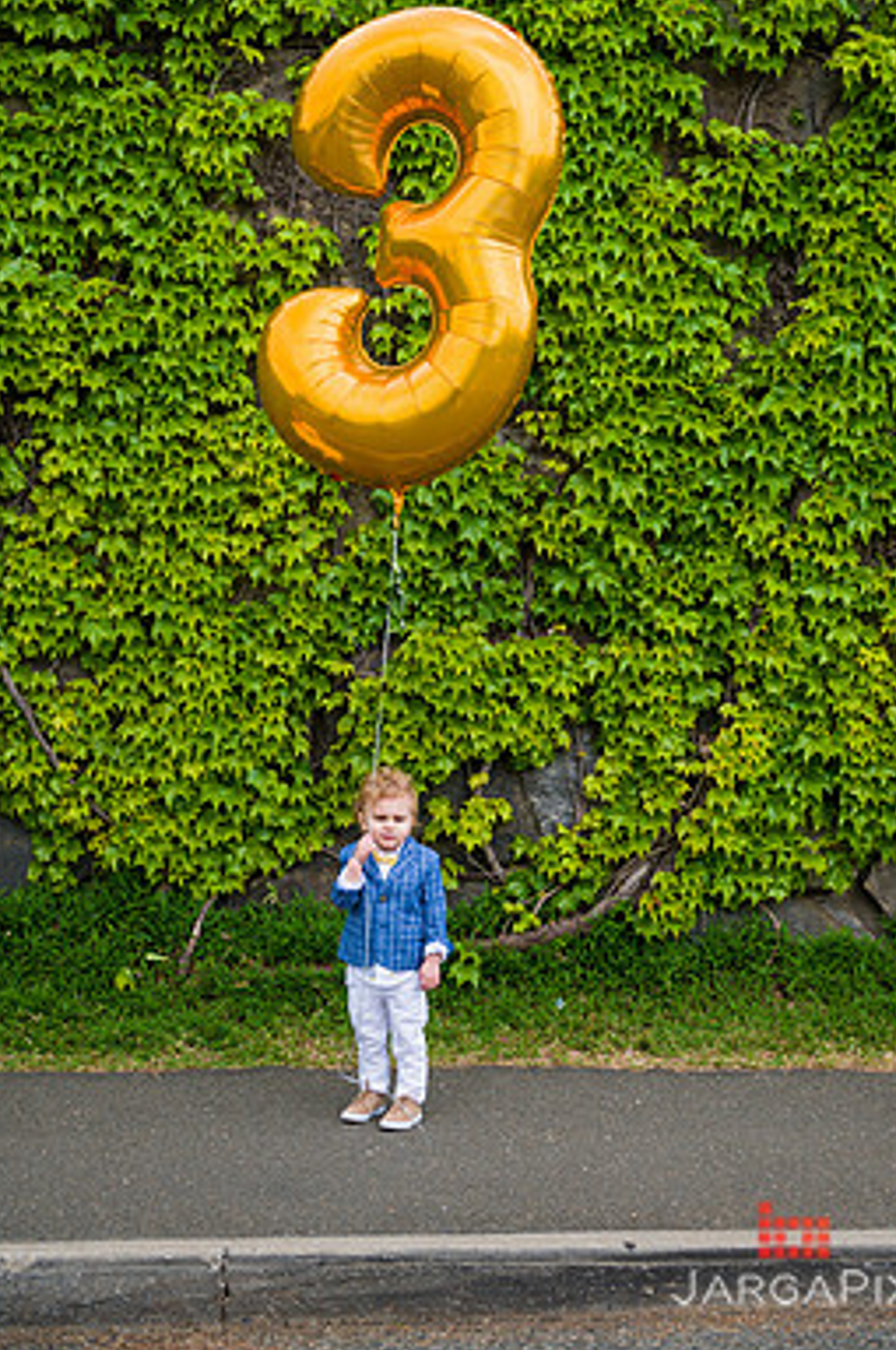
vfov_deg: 32.9
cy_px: 591
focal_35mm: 61
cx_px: 480
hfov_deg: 22.2
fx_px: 2283
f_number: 4.5
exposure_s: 1/640
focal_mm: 52
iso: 200
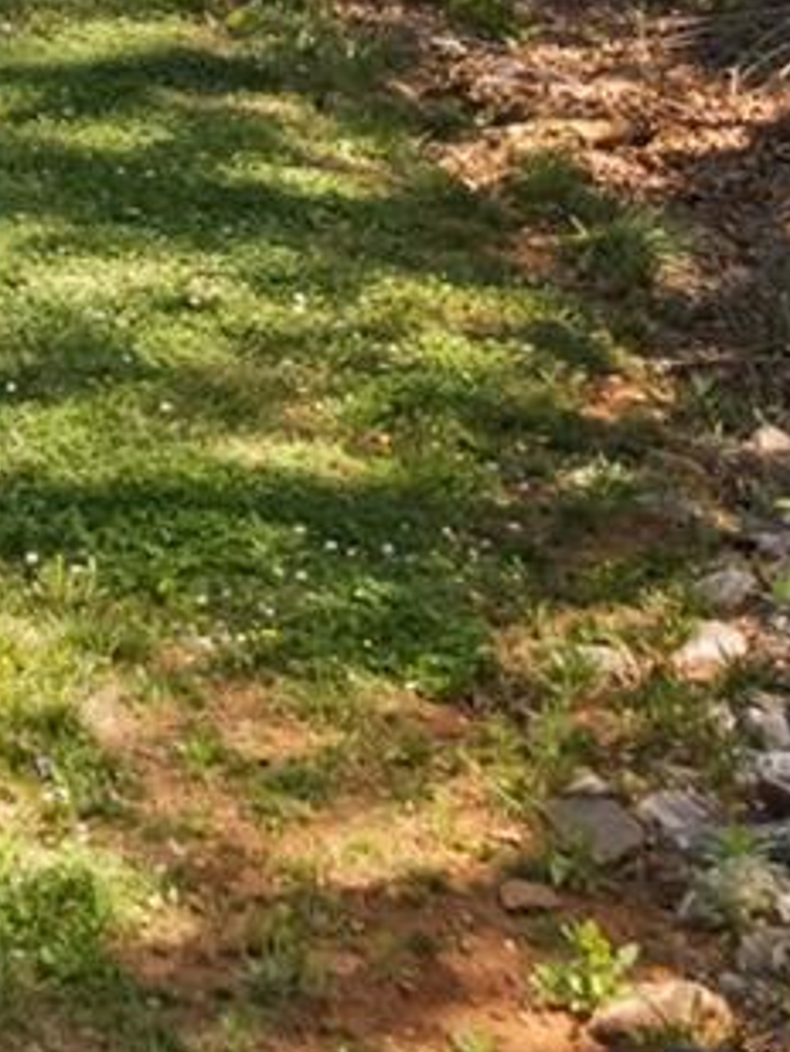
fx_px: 4257
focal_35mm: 140
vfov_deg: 13.2
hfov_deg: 10.2
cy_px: -584
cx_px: -426
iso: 110
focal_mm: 8.38
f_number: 2.8
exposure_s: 1/640
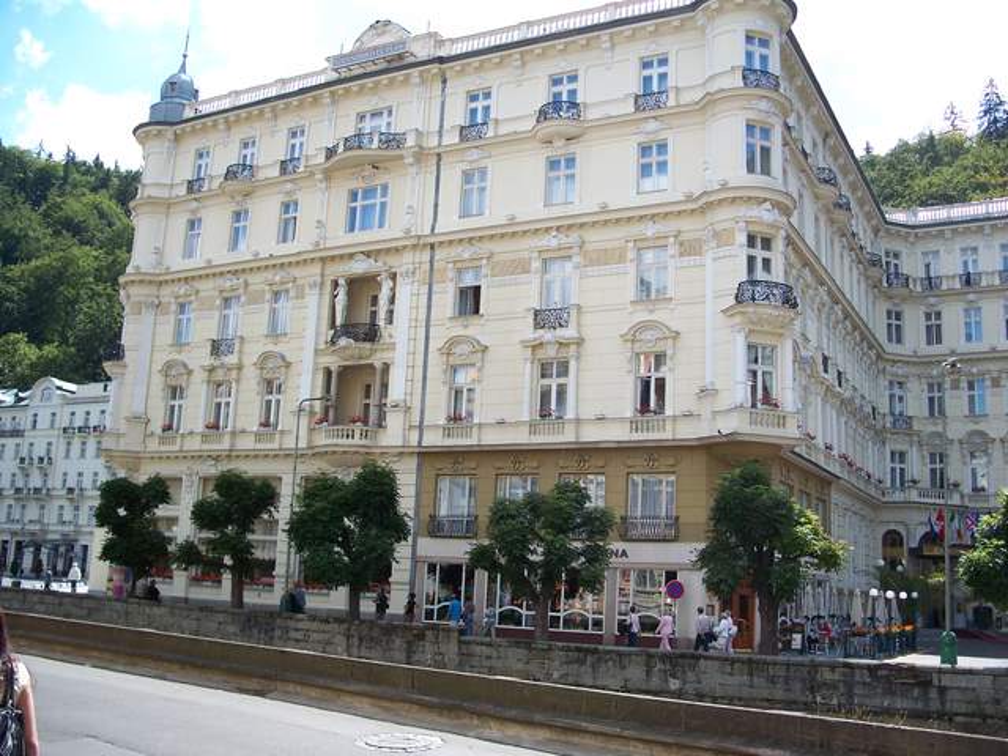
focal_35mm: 37
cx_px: 504
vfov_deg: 38.7
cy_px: 378
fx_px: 1077
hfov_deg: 50.1
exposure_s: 1/500
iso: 64
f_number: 2.8
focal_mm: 7.8
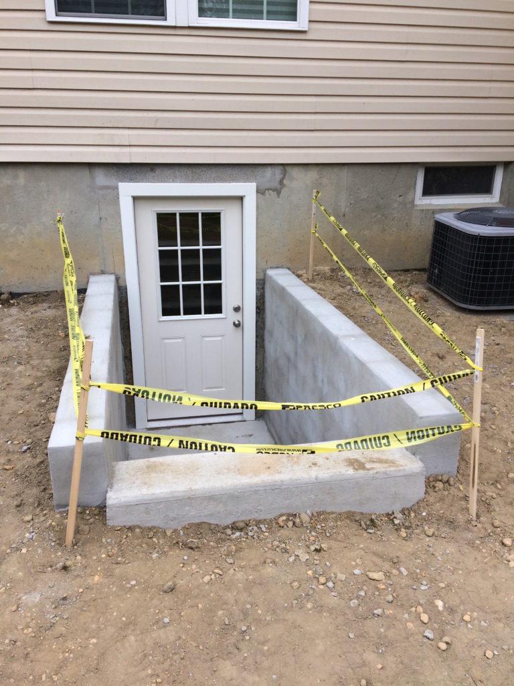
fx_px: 574
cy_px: 343
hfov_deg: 48.2
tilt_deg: -18.9
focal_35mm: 29
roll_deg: +0.9
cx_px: 257
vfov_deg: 61.7
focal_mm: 4.15
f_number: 2.2
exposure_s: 1/695
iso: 32
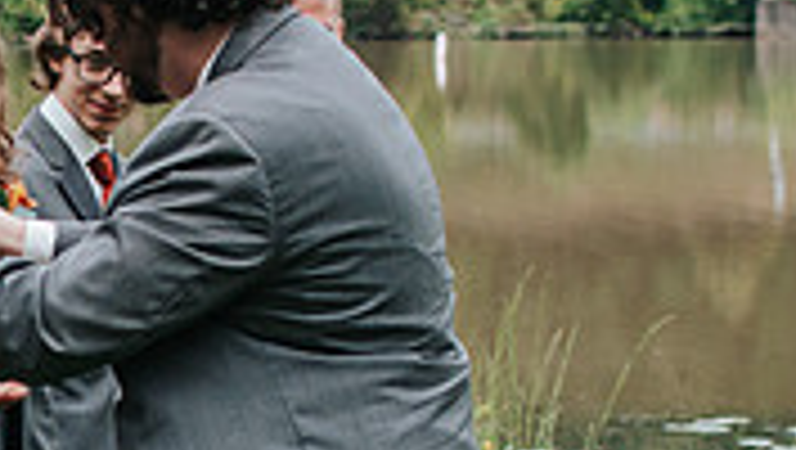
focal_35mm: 197
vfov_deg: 6.2
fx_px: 4162
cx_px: -193
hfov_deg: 10.7
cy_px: 396
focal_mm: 35
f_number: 3.2
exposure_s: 1/1600
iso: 200
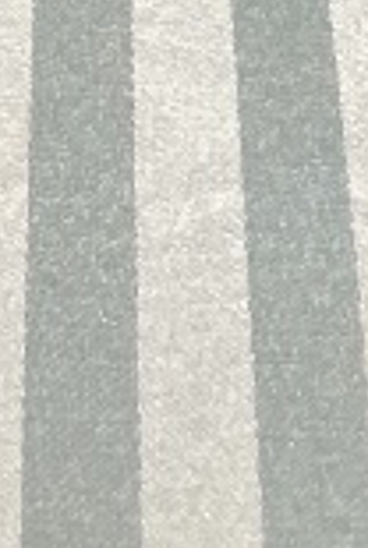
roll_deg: -1.2
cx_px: 28
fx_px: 3190
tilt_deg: -15.6
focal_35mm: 209
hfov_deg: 6.6
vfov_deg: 7.7
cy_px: -1414
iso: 125
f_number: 1.6
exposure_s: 1/100
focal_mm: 4.2
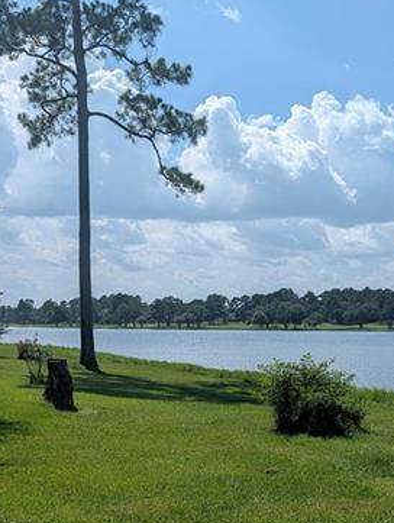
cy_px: 333
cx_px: 313
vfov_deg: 37.2
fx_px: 772
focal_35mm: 51
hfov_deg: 28.1
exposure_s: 1/2132
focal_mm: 6.9
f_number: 1.68
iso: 21
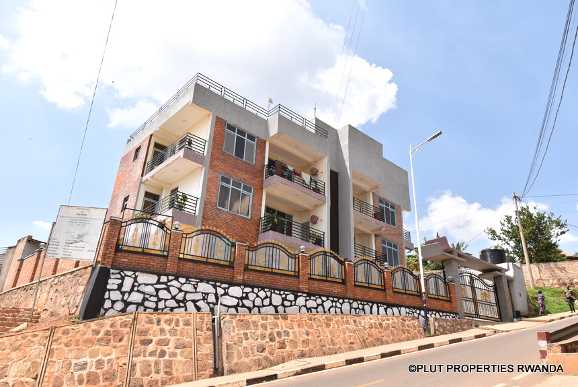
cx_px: 289
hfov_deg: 70.4
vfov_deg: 50.5
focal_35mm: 26
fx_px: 410
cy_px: 194
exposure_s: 1/250
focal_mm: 17
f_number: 8
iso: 100
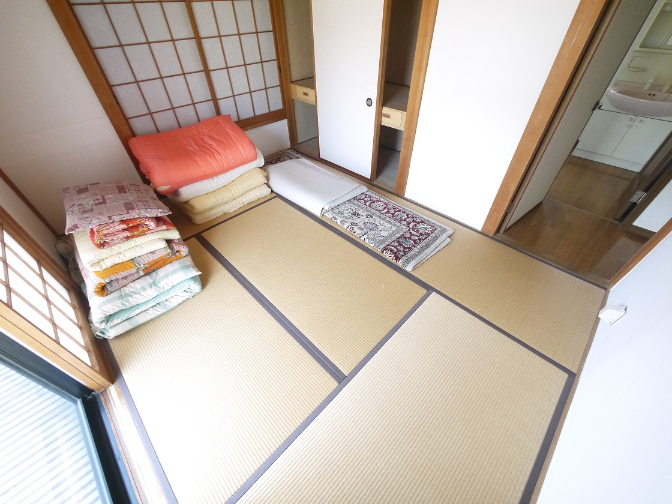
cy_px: 252
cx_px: 336
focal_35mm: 14
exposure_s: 1/60
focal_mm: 7
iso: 1250
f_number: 4
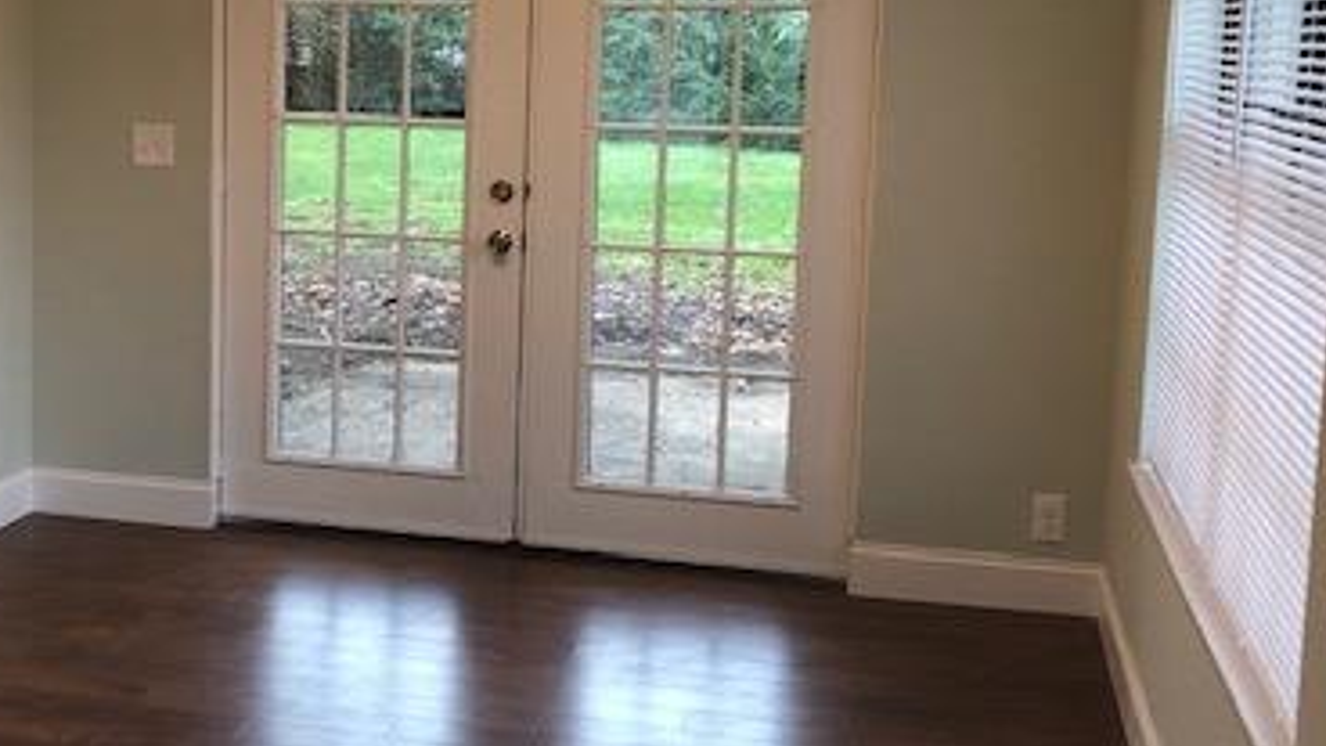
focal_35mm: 53
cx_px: 350
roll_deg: -1.0
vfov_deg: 22.6
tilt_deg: -6.0
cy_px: 256
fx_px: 1863
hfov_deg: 38.3
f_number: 1.8
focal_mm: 4
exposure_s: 1/30
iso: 25
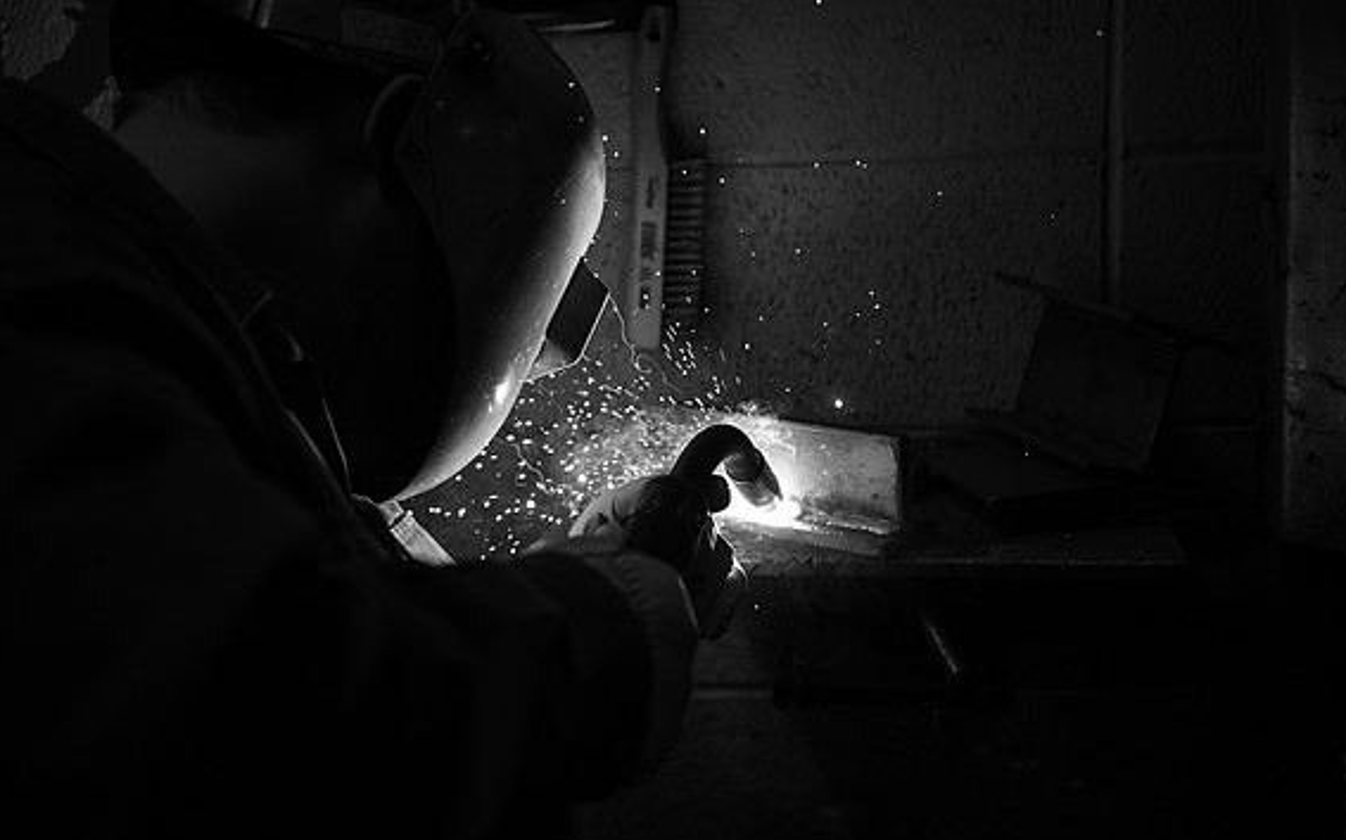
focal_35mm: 48
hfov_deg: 41.8
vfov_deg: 26.8
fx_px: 1760
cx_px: 684
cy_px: 440
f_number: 2.8
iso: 100
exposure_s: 1/1600
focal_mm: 46
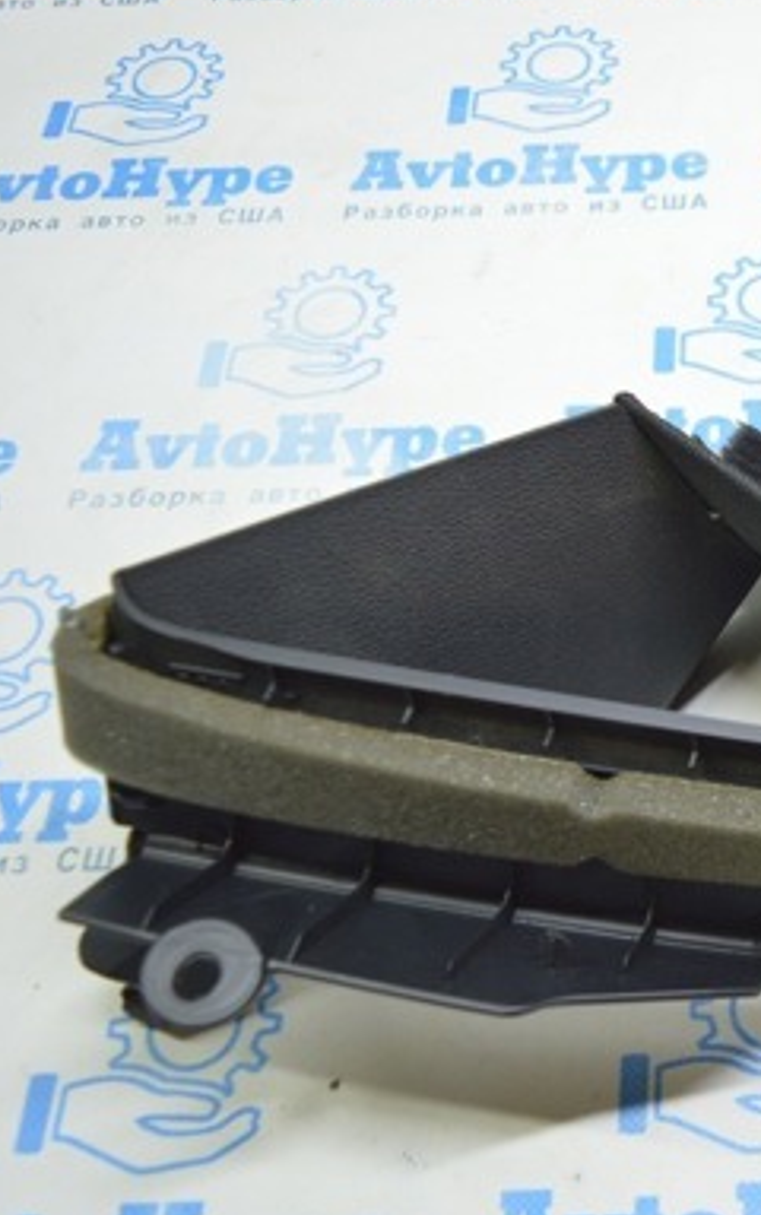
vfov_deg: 39.5
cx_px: 834
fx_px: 1689
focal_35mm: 51
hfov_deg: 23.8
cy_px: 630
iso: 400
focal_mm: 20
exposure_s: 1/40
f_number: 3.5
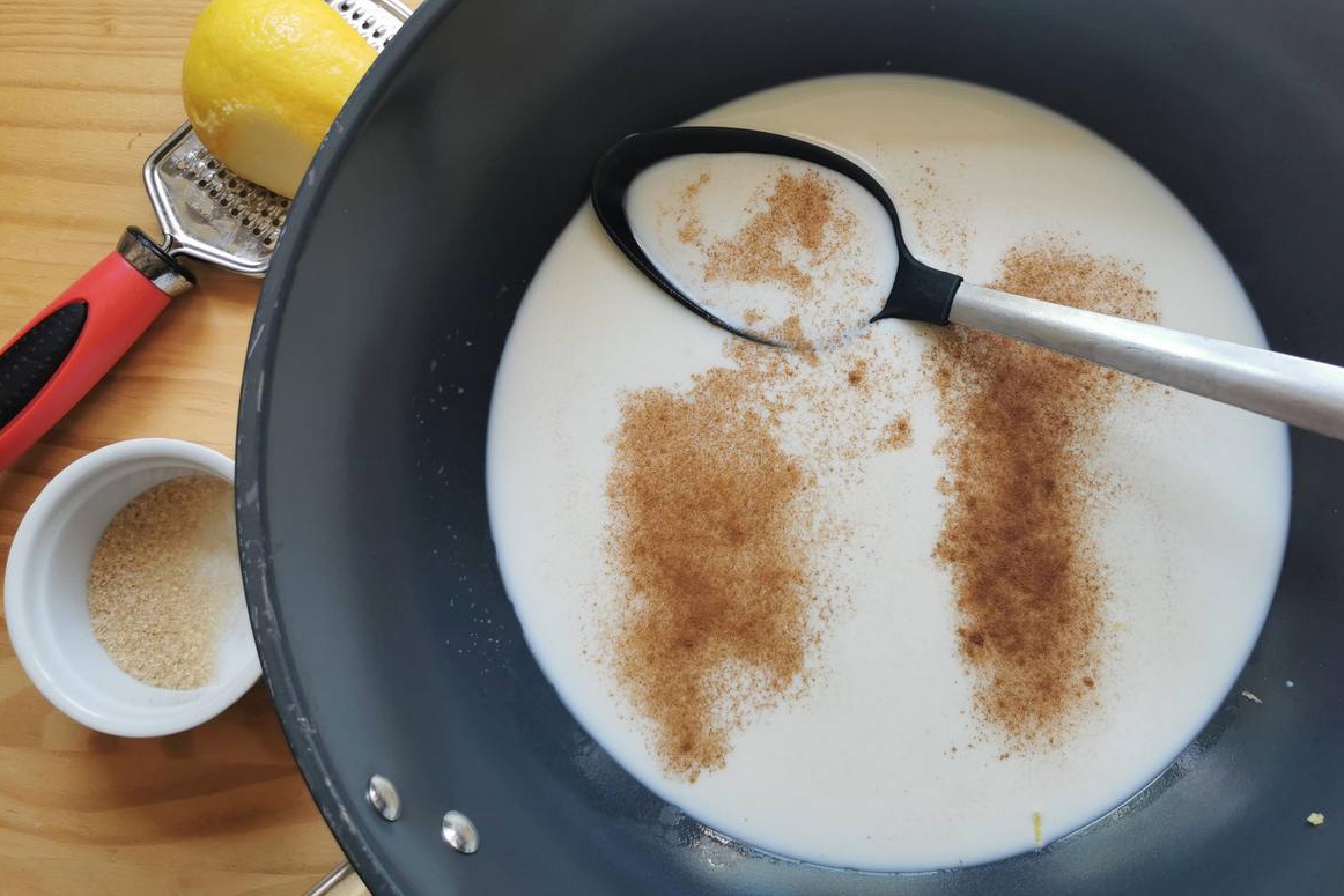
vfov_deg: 44.9
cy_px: 393
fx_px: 1083
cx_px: 691
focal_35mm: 29
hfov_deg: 63.6
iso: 50
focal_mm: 5.56
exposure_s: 1/134
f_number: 1.6
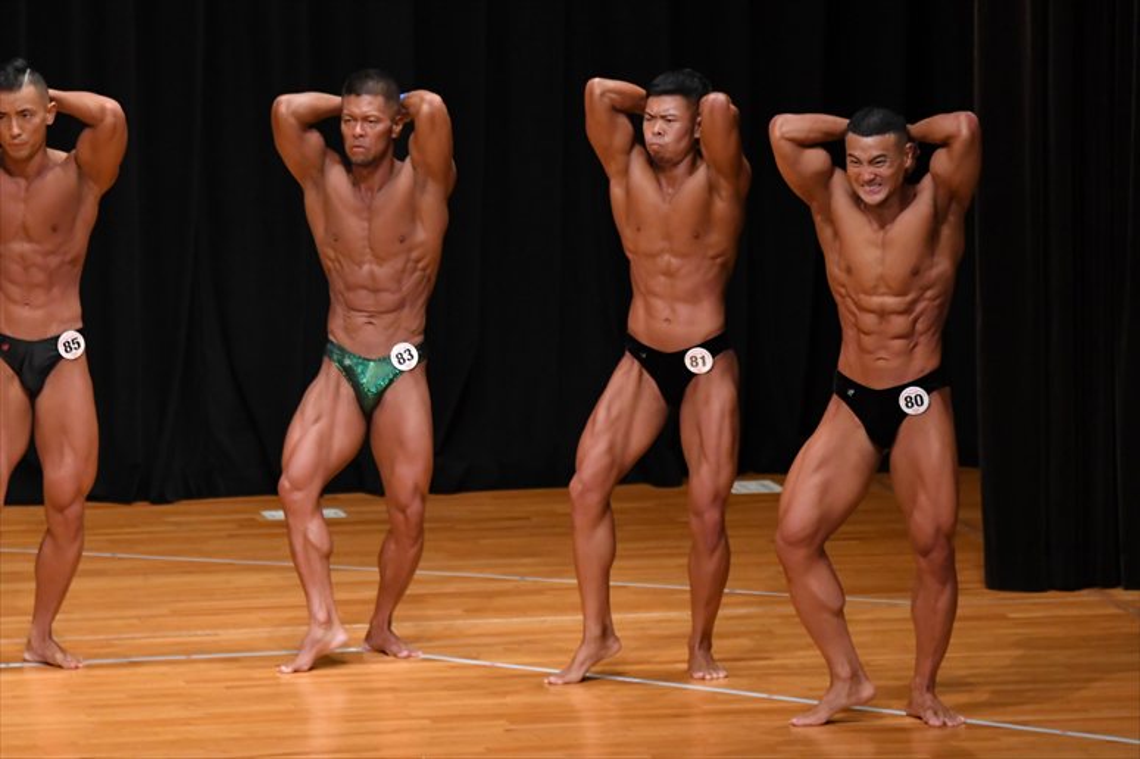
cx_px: 570
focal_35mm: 270
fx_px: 8546
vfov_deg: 5.1
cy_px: 380
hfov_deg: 7.6
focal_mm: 180
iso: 4000
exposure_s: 1/400
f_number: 5.6
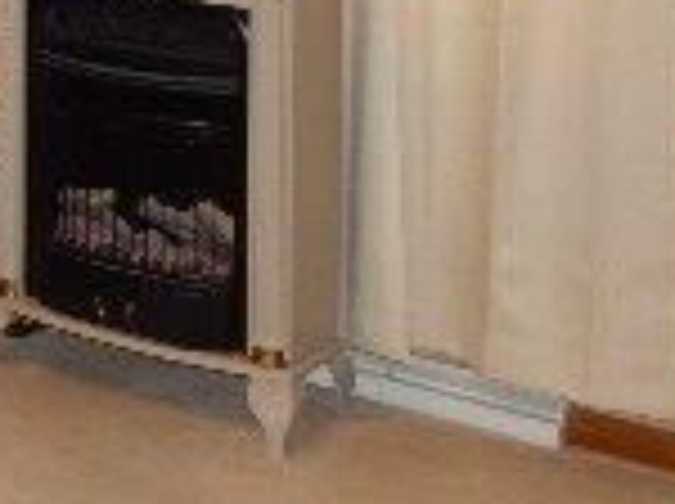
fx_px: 1830
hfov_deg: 16.5
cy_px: -279
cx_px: -634
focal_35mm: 94
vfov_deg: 14.5
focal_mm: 4
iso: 200
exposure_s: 1/30
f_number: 3
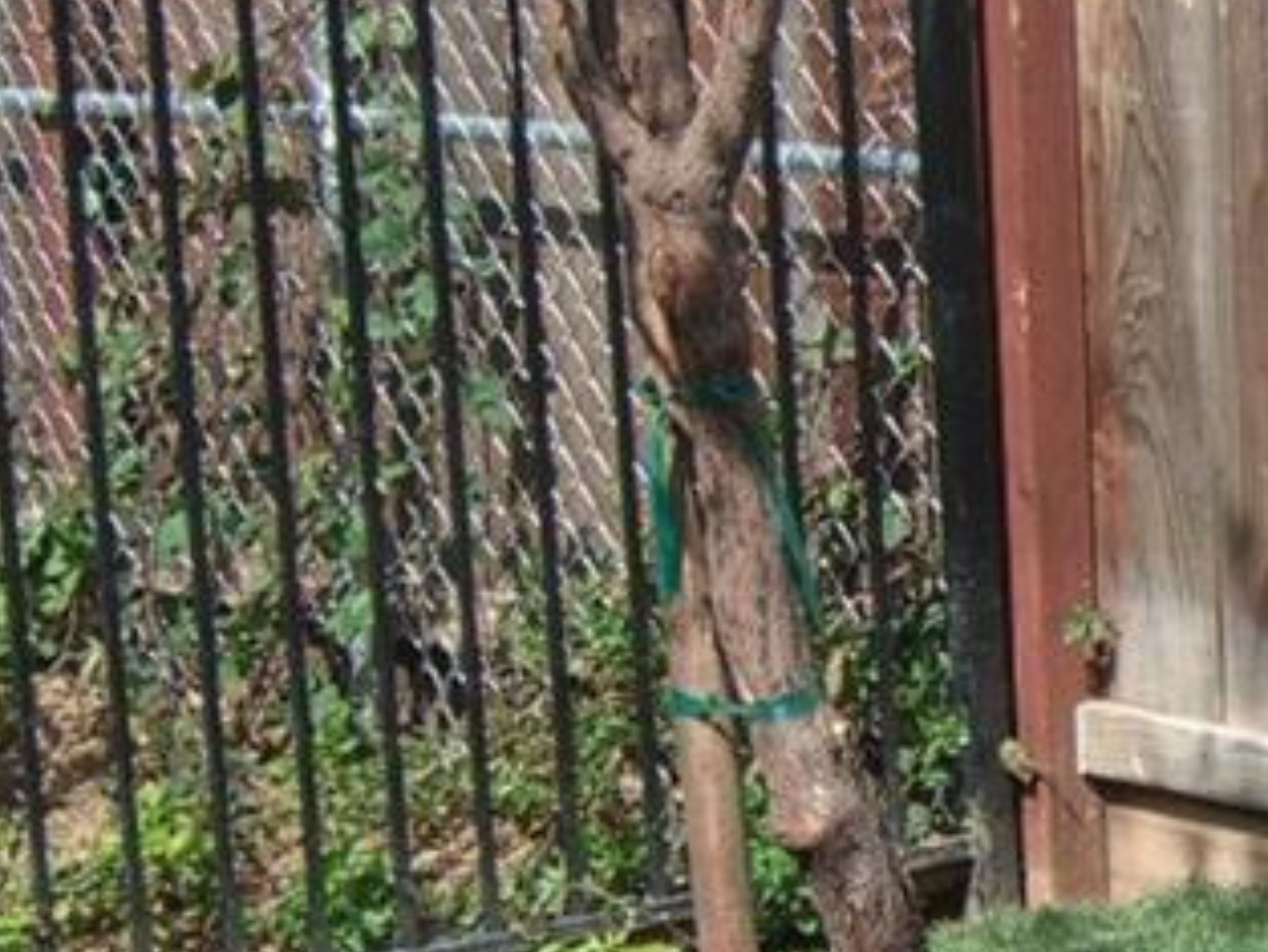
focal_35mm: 182
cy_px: 729
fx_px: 6669
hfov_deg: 10.6
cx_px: 1782
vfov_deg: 8.2
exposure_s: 1/1000
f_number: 2.8
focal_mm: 7.9
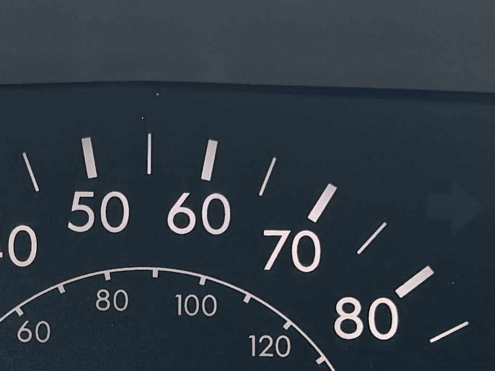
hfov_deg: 14.8
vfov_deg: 11.1
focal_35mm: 132
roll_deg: -0.1
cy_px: 391
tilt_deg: -17.3
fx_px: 1887
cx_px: 82
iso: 80
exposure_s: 1/121
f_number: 1.78
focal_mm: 6.76
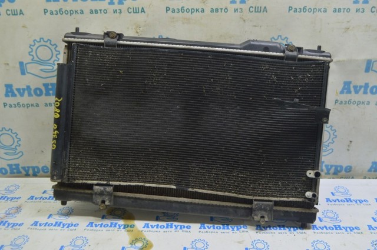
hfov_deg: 59.6
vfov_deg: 41.6
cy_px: 125
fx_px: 329
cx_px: 188
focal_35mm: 32
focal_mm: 21
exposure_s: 1/20
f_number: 5.6
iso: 400
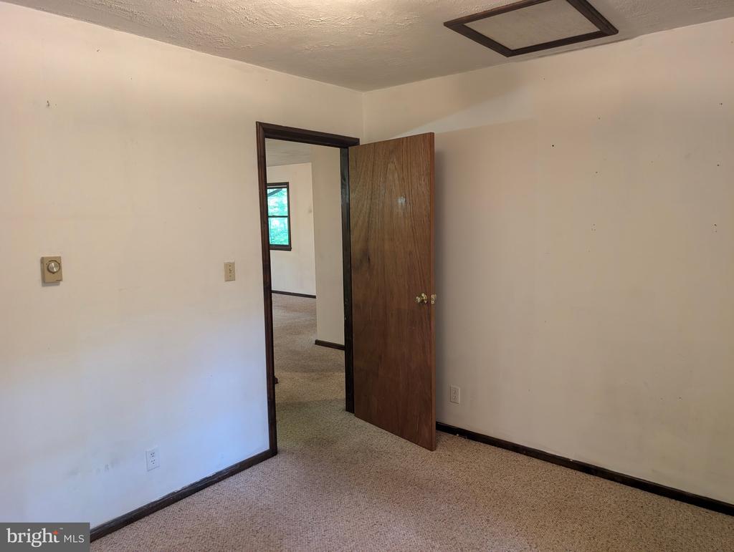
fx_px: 510
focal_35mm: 24
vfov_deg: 56.9
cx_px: 367
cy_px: 276
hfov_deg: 71.5
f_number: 1.68
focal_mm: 6.9
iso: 311
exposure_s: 1/24
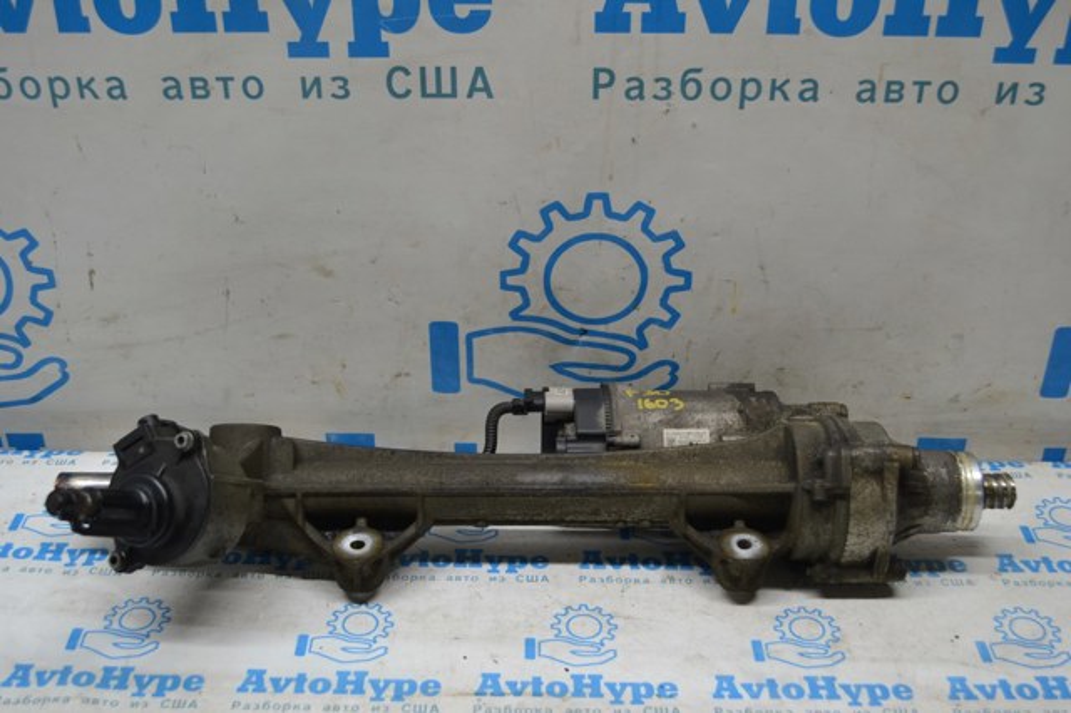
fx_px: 1293
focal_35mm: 44
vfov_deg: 30.8
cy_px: 356
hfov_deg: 45.0
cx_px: 536
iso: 400
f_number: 4.5
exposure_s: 1/80
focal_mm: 29
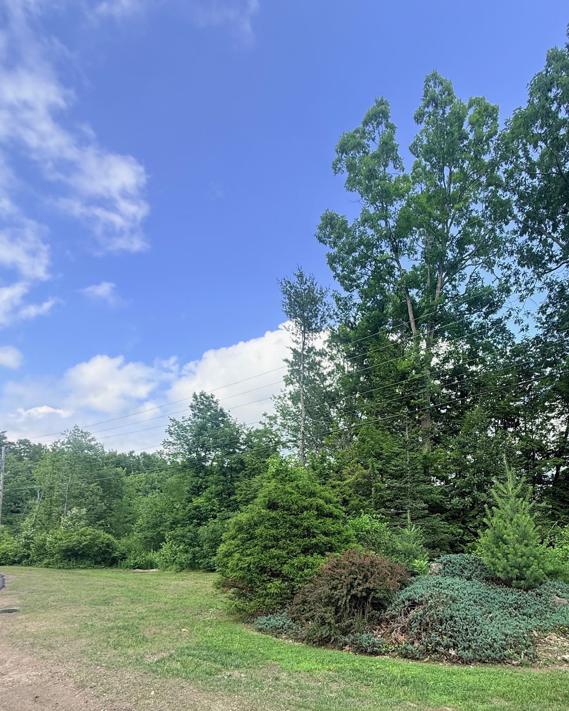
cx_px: 366
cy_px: 507
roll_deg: +0.1
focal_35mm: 20
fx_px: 421
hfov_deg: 66.8
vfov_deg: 76.2
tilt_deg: +6.6
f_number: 2.2
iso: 64
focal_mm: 2.22
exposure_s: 1/701
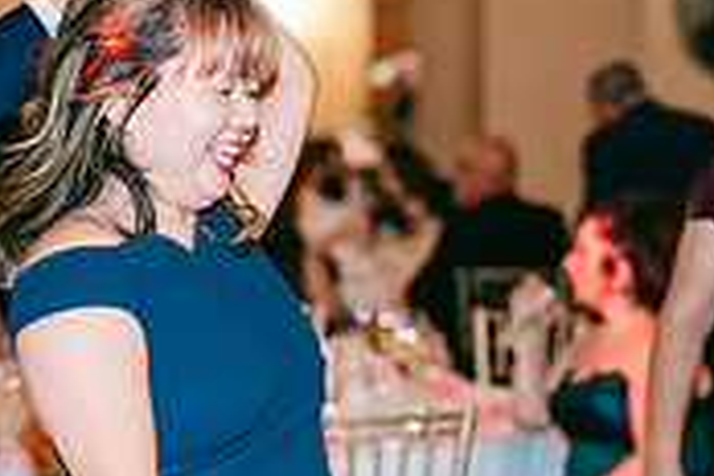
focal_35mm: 117
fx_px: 2320
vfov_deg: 11.6
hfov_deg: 17.4
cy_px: 503
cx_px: 226
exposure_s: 1/125
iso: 1250
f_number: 1.2
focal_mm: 35
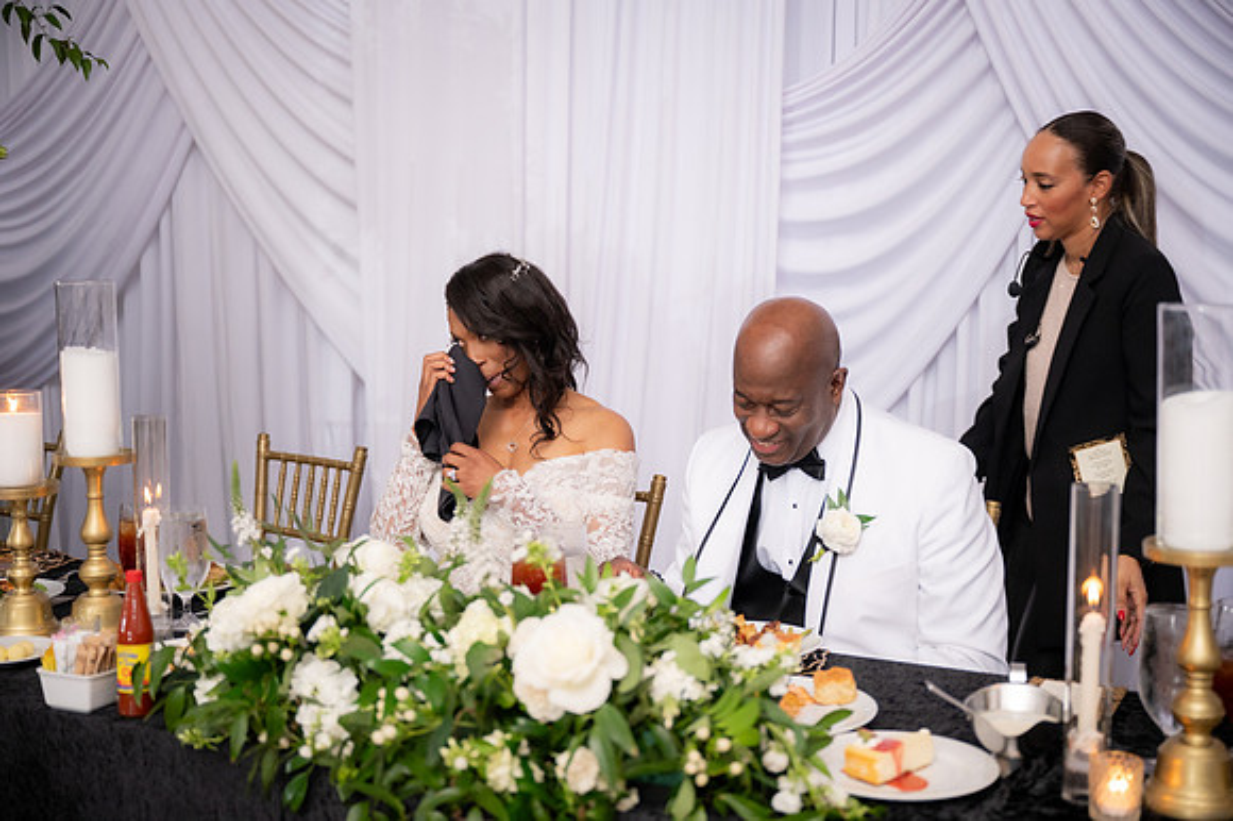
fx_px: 1609
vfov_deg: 28.6
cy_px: 410
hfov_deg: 41.9
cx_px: 616
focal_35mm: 47
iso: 2000
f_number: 2.8
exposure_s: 1/250
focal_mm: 47
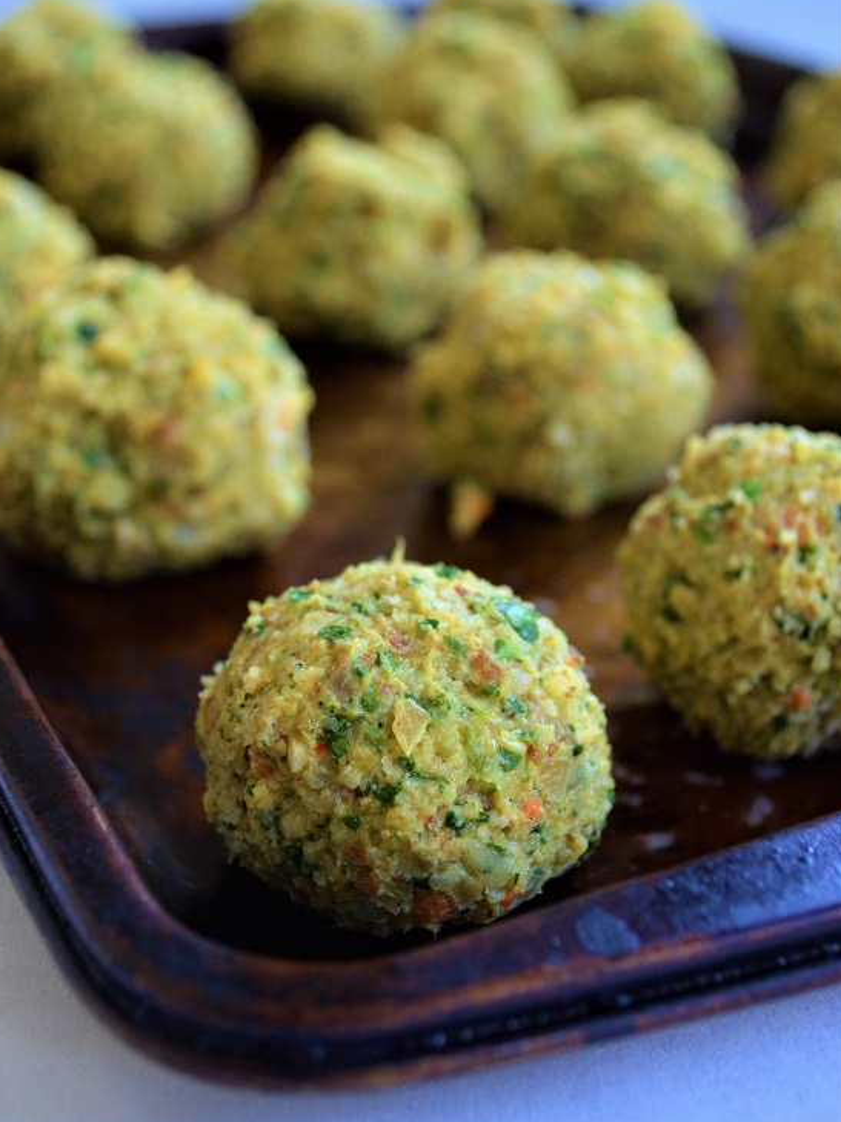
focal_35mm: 57
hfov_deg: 25.6
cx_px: 387
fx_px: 1848
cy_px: 552
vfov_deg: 33.8
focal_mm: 32
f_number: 4.8
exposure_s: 1/50
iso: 800
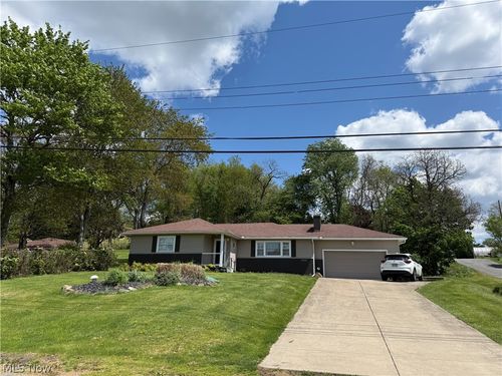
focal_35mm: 24
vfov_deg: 56.8
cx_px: 251
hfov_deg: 71.6
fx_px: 348
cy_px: 188
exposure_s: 1/5319
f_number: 1.78
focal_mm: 6.76
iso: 80
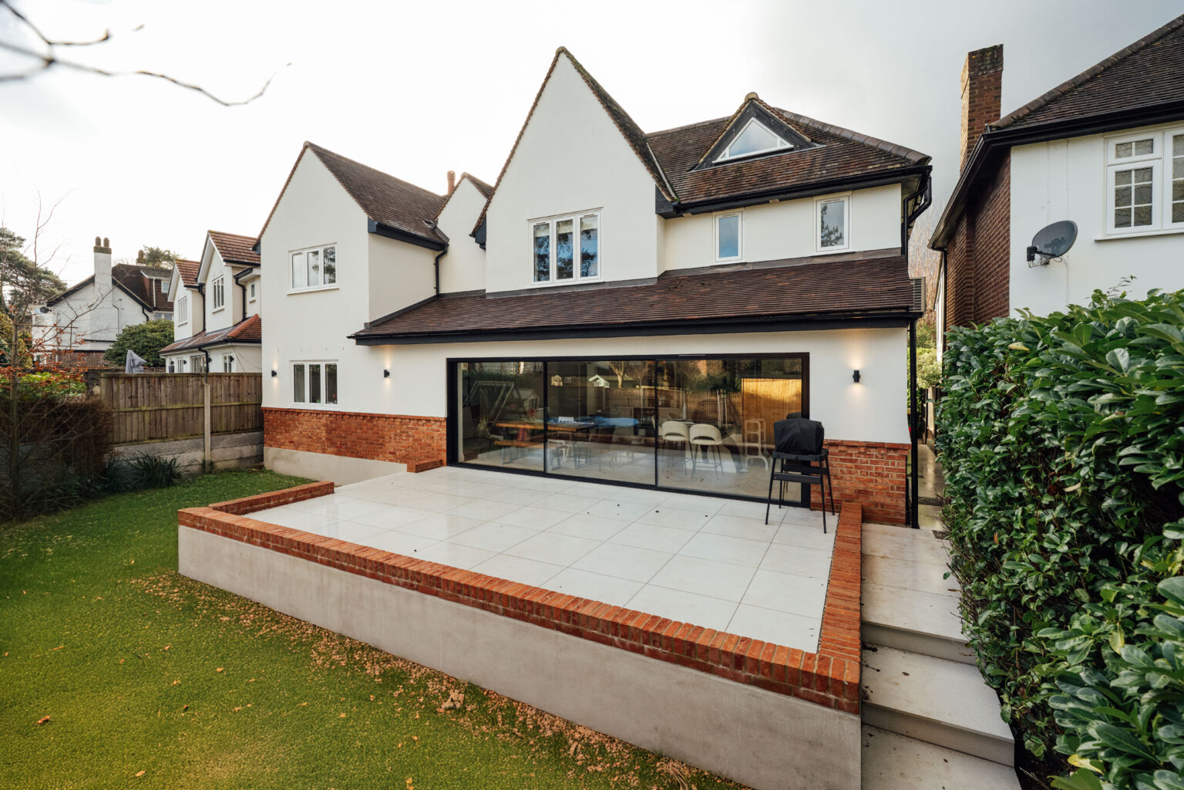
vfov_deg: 77.3
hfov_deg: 100.4
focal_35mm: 15
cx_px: 592
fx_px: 493
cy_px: 395
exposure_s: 1/640
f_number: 5
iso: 640
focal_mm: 15
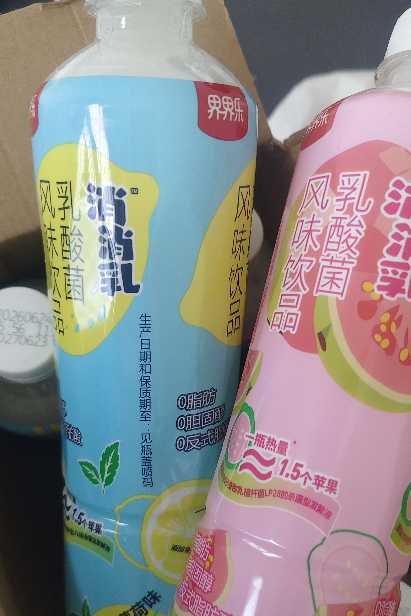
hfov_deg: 40.0
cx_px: 196
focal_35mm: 33
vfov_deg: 56.5
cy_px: 389
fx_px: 565
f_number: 1.88
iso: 453
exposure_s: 1/100
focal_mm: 5.56
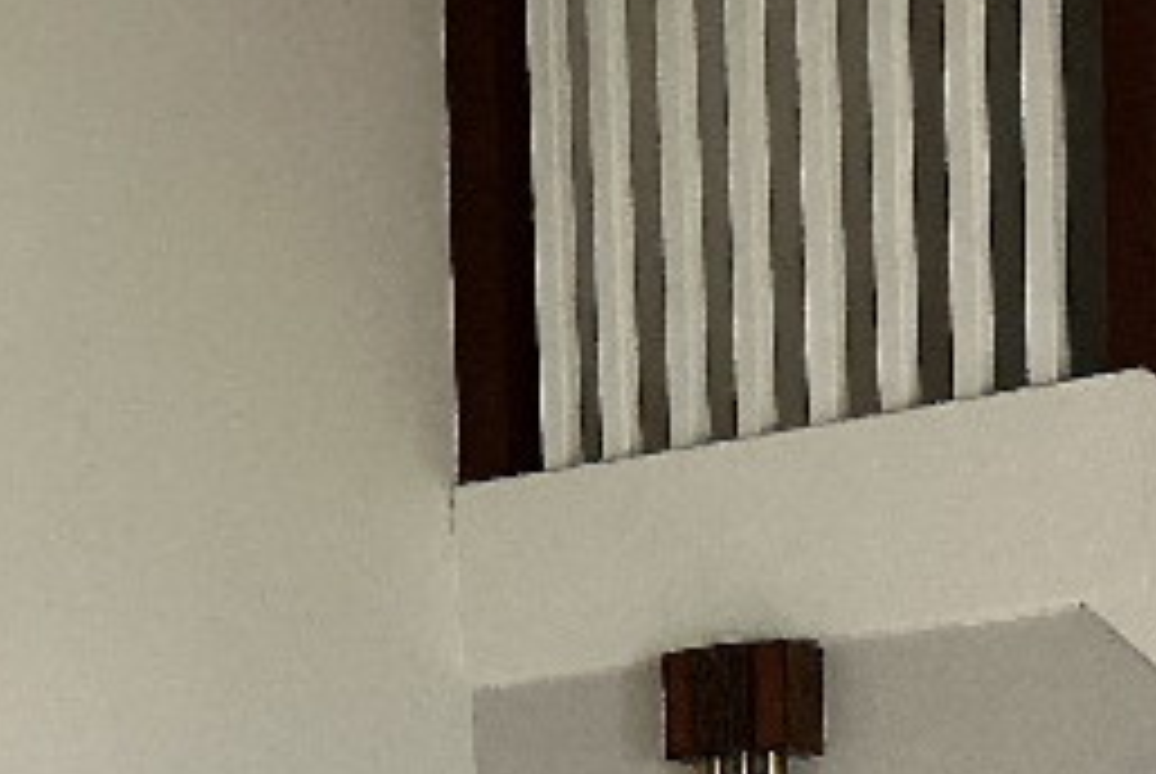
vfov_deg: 10.5
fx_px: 3858
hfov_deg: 16.3
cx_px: 1412
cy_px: 1584
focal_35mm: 120
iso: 64
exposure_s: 1/60
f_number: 1.8
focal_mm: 3
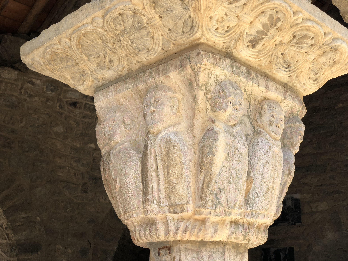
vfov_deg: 28.0
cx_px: 174
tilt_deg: +19.8
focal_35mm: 52
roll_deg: +0.8
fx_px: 523
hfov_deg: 36.8
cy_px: 130
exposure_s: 1/306
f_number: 2.4
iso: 16
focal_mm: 6
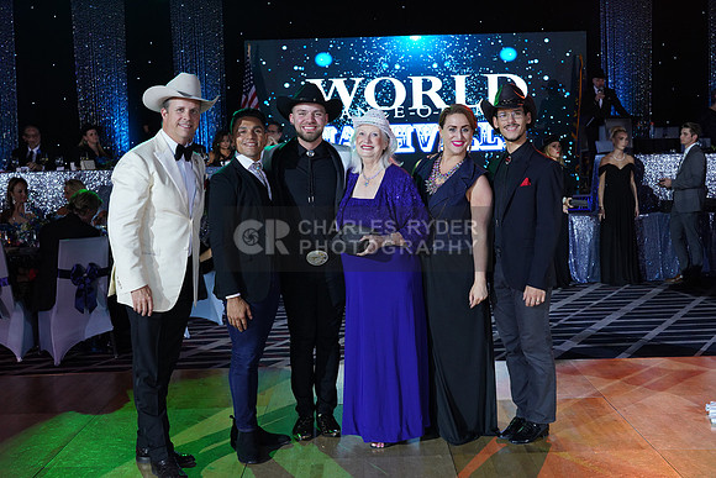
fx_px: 915
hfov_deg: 42.7
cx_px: 358
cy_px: 239
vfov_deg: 29.3
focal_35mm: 46
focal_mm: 46
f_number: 5.6
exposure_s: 1/200
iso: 1600
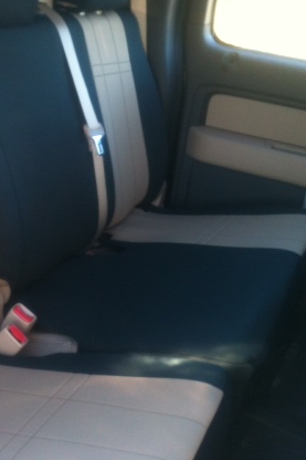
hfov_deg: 24.0
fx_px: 715
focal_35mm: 56
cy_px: 198
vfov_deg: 35.6
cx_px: 84
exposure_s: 1/30
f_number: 2.8
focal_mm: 3.85
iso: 64
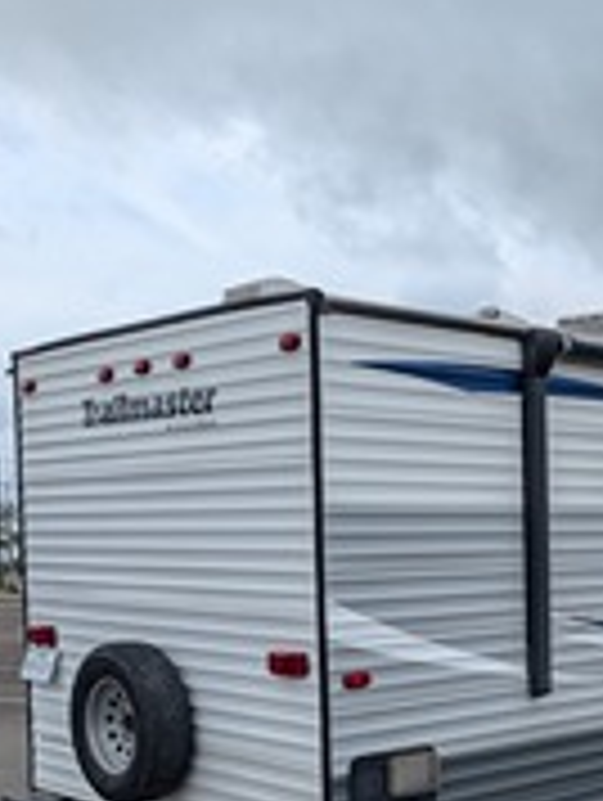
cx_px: 668
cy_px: 585
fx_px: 1251
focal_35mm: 54
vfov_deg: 34.9
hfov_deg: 25.1
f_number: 1.68
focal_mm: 6.9
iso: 20
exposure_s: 1/1610
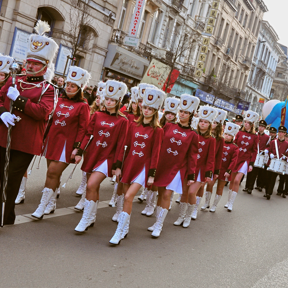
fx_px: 562
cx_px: 183
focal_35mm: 60
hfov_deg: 28.6
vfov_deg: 28.8
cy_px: 143
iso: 640
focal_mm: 29
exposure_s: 1/800
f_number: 5
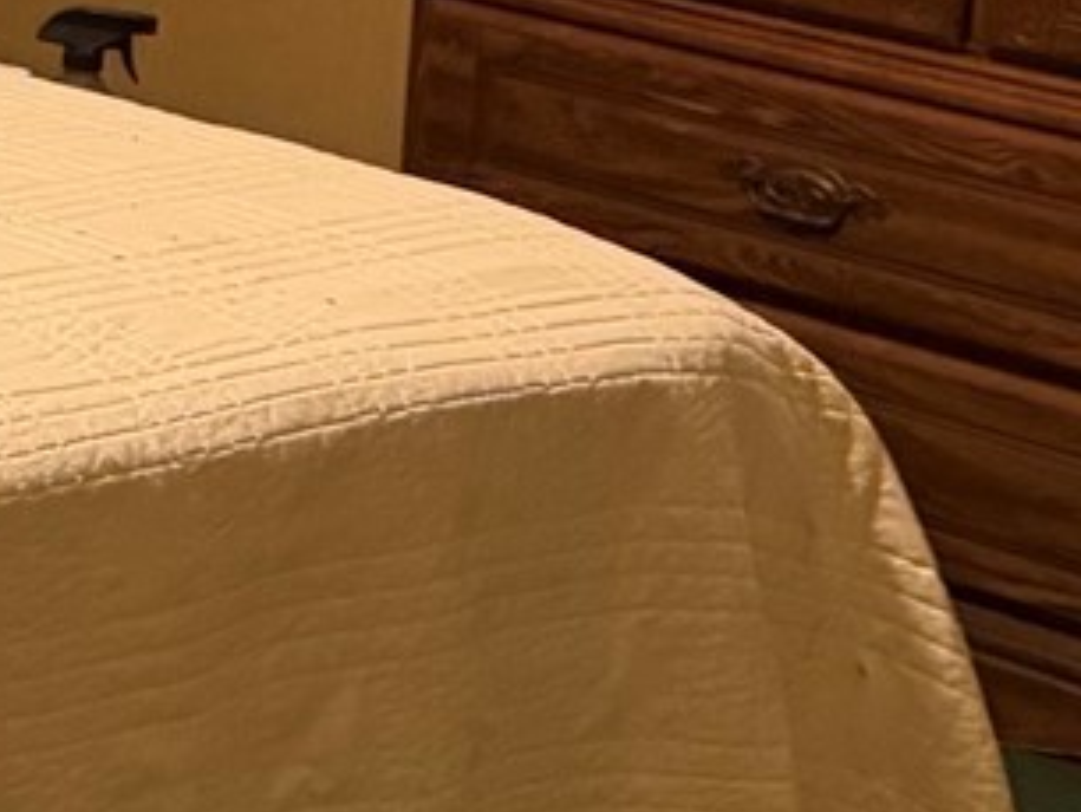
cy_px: -280
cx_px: -1467
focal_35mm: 126
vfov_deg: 11.4
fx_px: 3936
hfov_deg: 12.5
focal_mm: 6.76
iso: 500
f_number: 1.78
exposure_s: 1/60
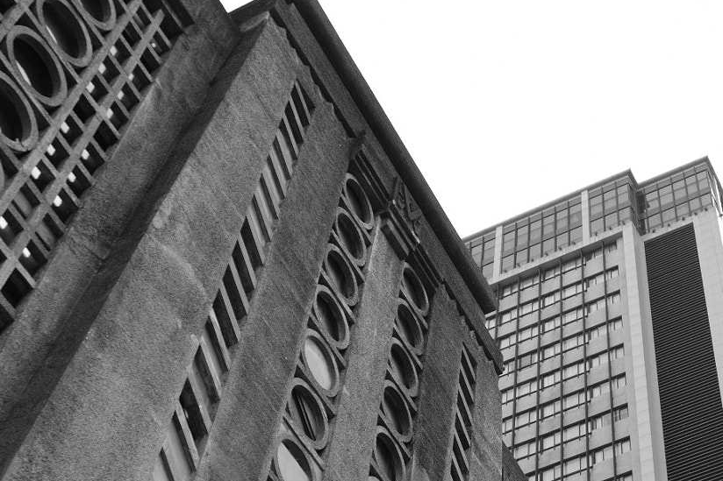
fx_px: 1365
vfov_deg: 19.9
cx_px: 548
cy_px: 317
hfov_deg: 29.2
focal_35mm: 68
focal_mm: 23.3
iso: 200
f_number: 5.6
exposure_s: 1/250
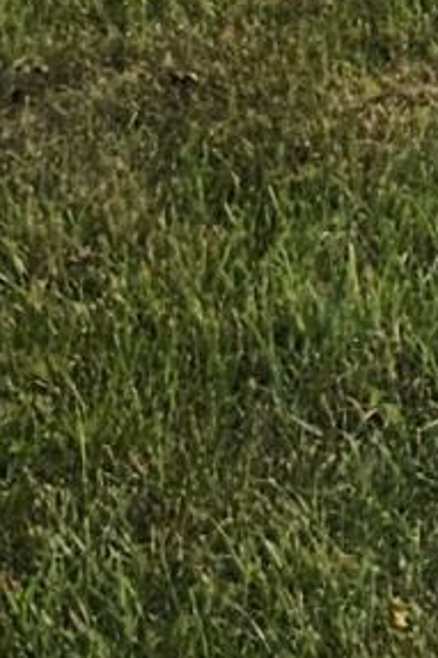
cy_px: -1158
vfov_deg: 7.5
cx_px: 2277
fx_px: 4568
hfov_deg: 4.6
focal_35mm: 250
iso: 10
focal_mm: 6.3
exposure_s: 1/909
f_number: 1.7
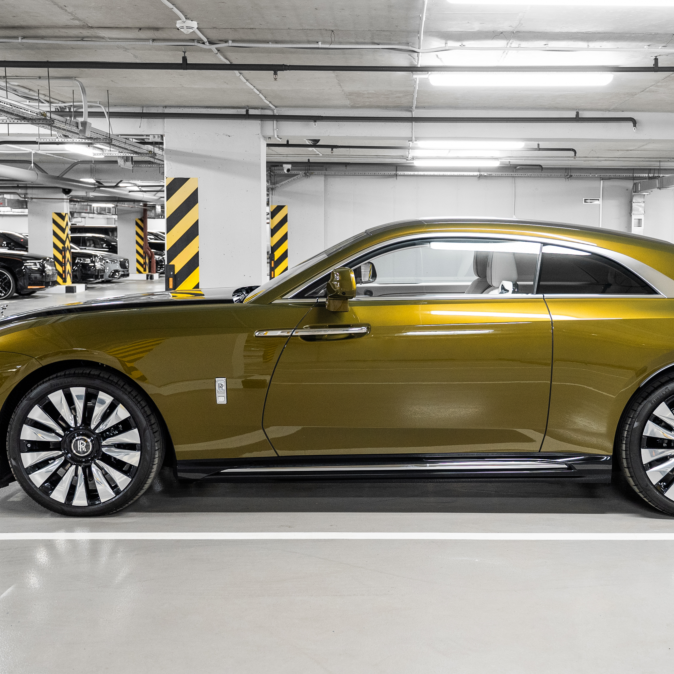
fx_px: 969
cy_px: 342
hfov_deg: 38.1
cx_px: 413
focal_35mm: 44
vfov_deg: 38.3
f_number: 4
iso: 1250
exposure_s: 1/50
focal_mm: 34
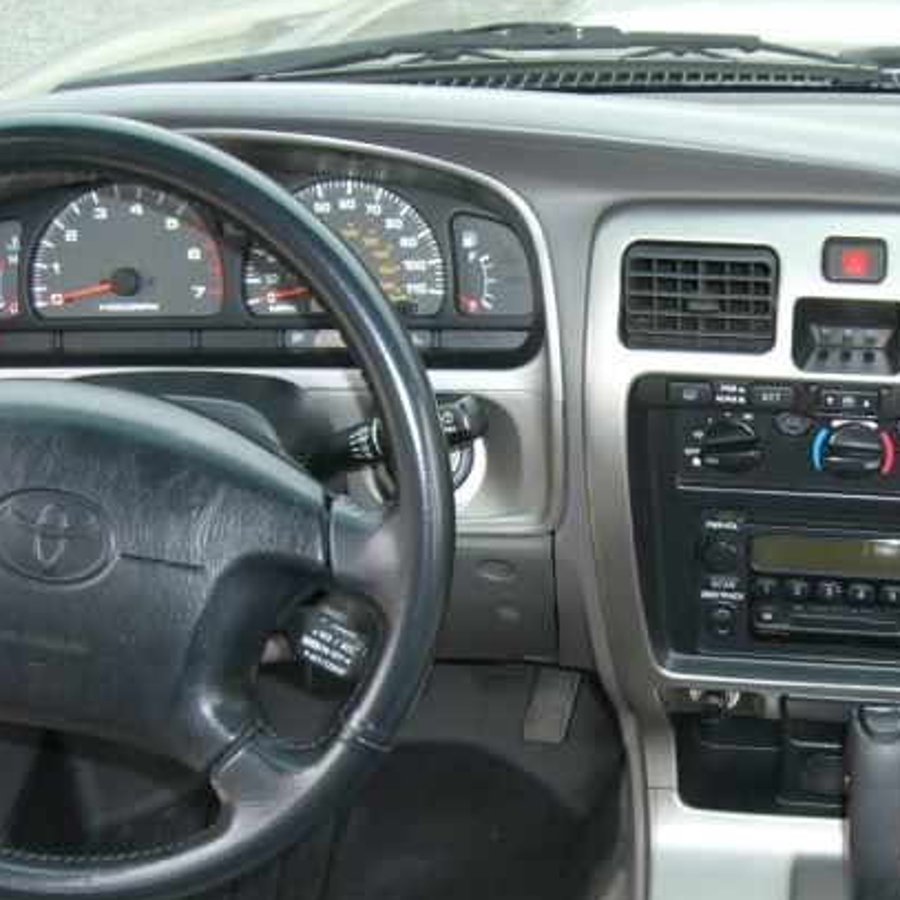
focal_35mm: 66
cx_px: 772
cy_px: 621
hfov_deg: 25.5
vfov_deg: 25.9
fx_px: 1941
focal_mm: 6.2
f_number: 2.7
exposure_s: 1/60
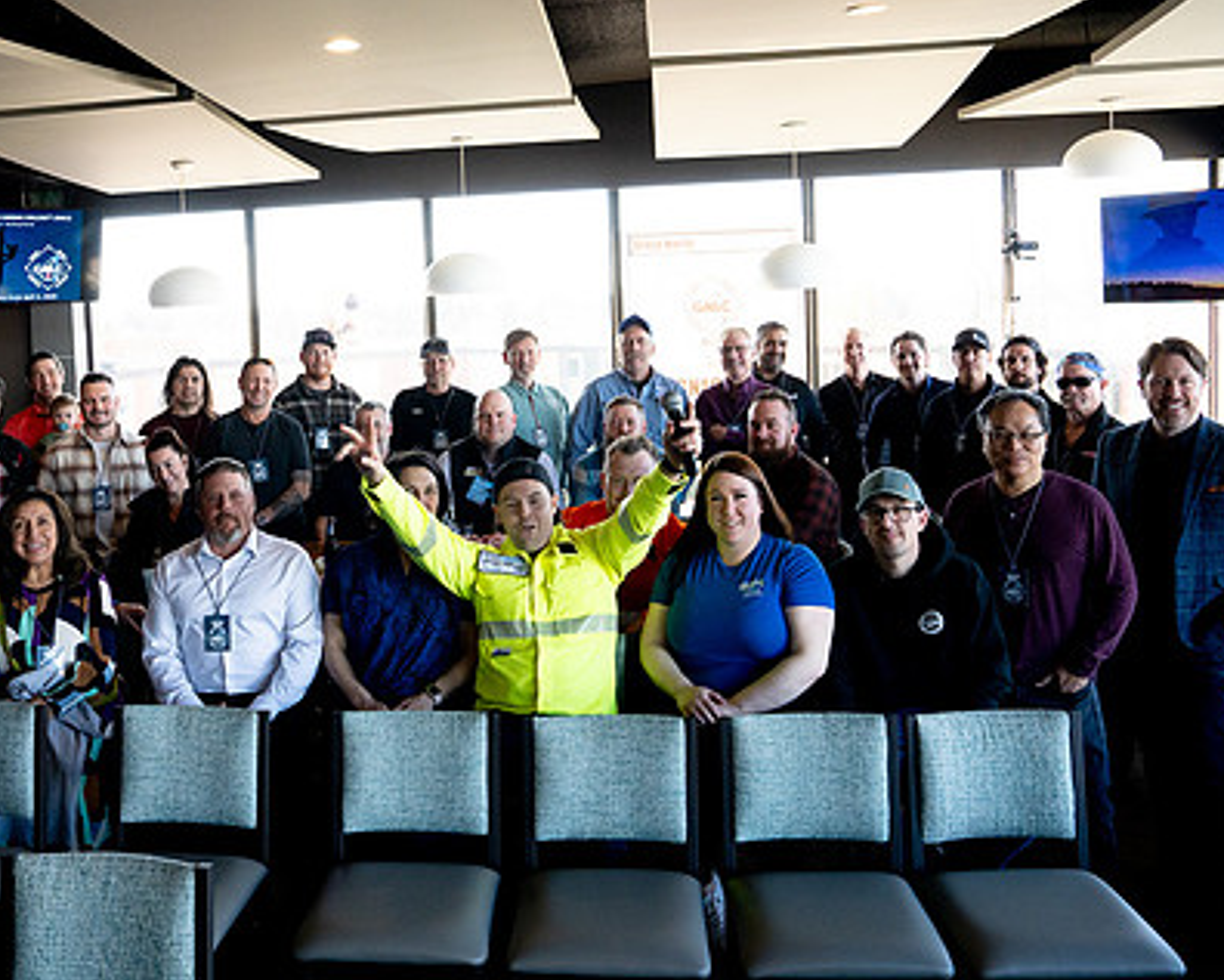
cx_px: 457
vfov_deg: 44.3
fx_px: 1196
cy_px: 394
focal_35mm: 33
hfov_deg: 53.6
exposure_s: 1/200
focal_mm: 24
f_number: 8
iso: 2500
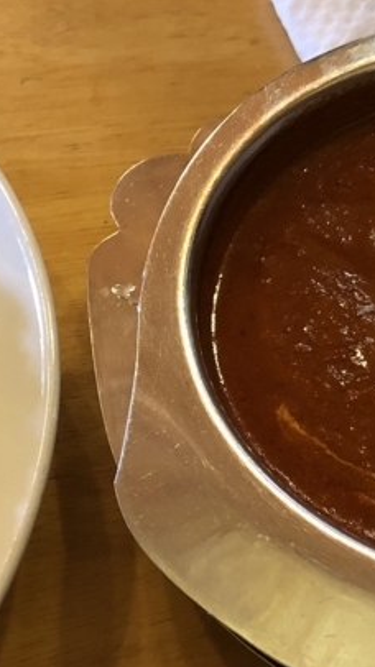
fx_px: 1363
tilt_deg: -57.9
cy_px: 417
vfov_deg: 27.4
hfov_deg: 15.4
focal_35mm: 77
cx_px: -10
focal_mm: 3.99
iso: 64
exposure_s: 1/15
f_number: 1.8
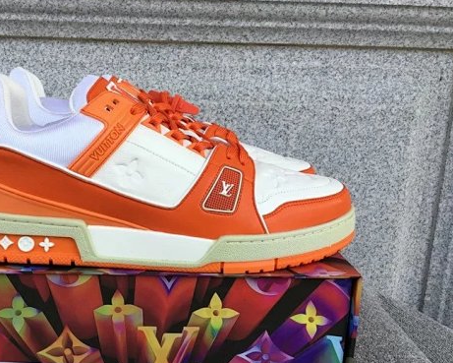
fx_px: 563
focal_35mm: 42
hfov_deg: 43.4
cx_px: 162
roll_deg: -0.8
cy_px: 226
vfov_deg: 35.5
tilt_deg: -15.6
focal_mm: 3.3
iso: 25
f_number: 2.4
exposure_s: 1/307
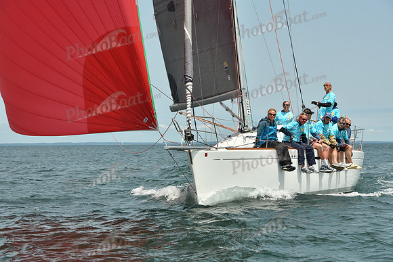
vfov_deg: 11.8
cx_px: 196
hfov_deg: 17.6
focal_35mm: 116
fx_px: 1267
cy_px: 131
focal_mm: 116
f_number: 10
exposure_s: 1/1250
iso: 320
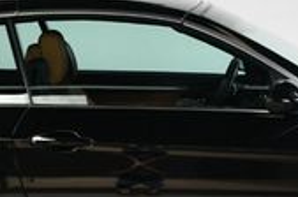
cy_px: 216
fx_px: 1066
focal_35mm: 129
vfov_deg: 10.5
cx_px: 127
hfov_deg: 15.9
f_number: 9
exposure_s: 1/160
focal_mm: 23
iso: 100
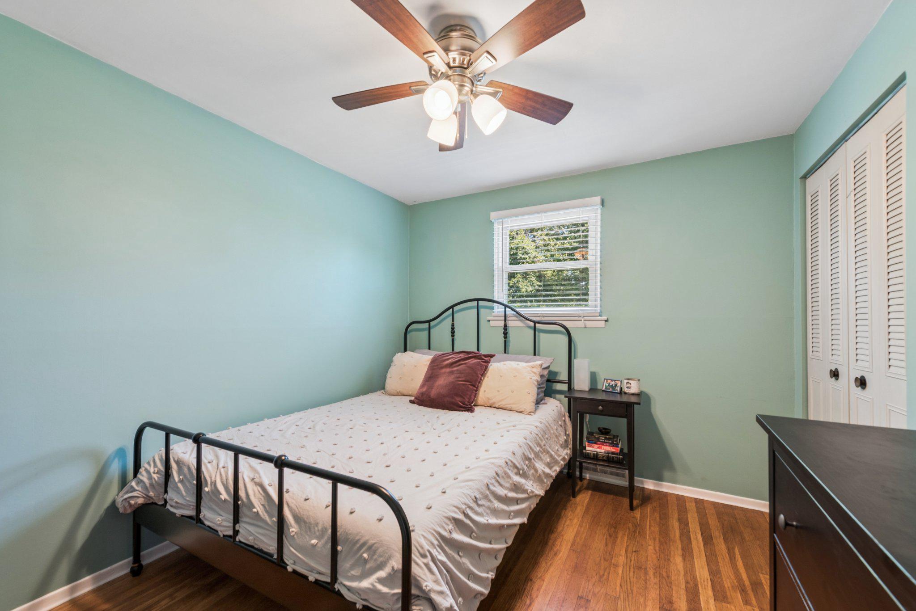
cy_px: 306
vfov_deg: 81.3
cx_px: 458
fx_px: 356
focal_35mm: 14
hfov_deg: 104.2
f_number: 9
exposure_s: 1/13
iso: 250
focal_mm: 14
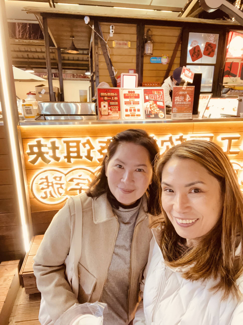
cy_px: 162
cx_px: 122
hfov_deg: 58.9
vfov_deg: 73.9
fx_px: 215
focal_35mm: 23
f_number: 2.2
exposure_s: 1/25
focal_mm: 2.71
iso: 500
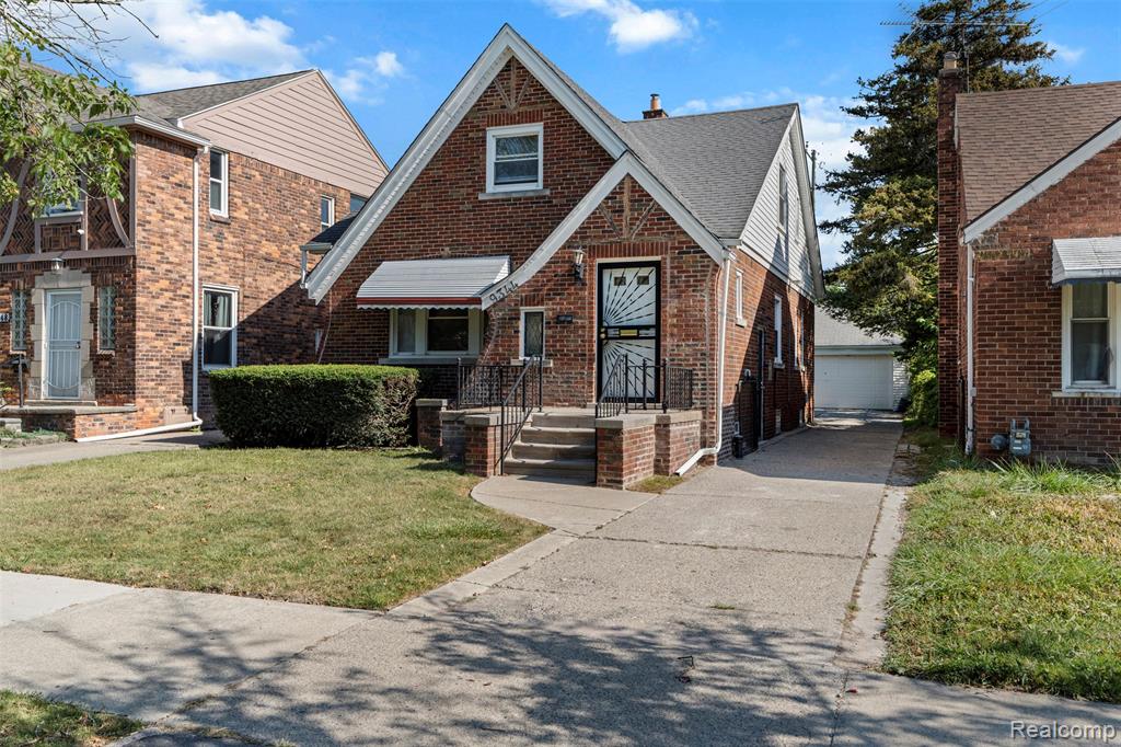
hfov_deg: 63.7
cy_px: 374
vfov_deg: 44.9
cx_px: 560
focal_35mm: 29
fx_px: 903
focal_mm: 29
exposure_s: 1/50
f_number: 8
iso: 100
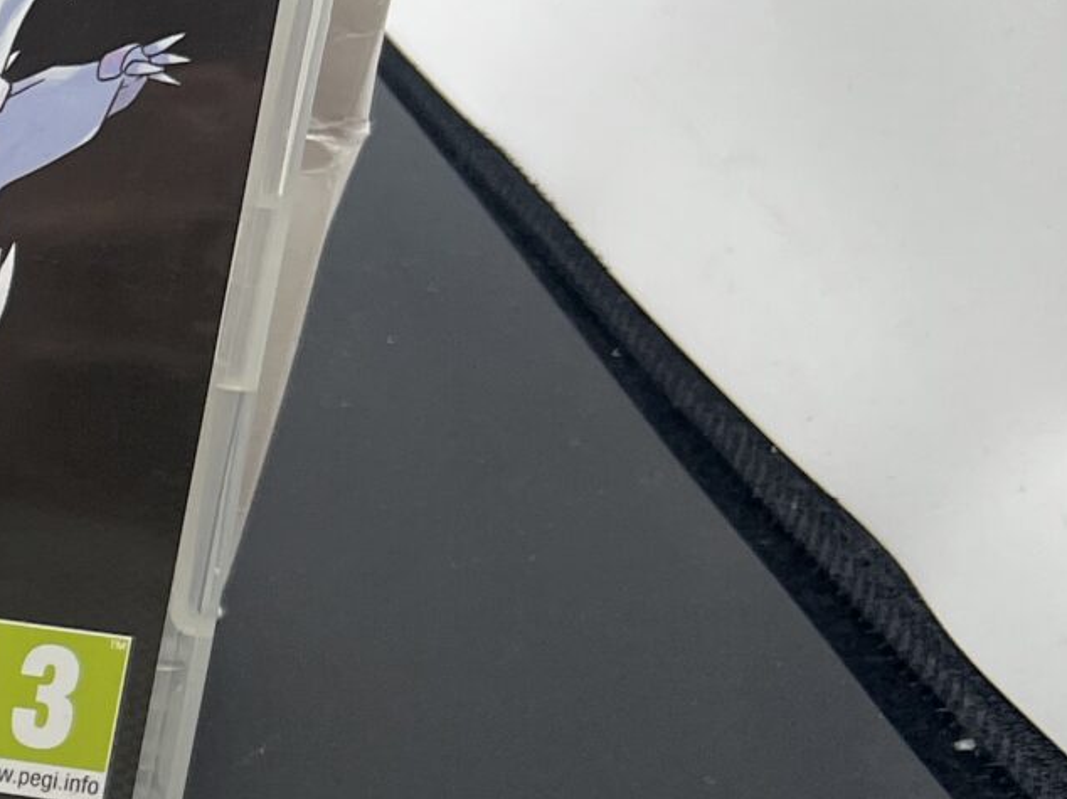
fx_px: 3235
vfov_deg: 13.8
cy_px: 880
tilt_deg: -41.9
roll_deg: +0.4
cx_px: -959
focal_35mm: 105
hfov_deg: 15.5
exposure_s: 1/461
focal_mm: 5.7
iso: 50
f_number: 1.5
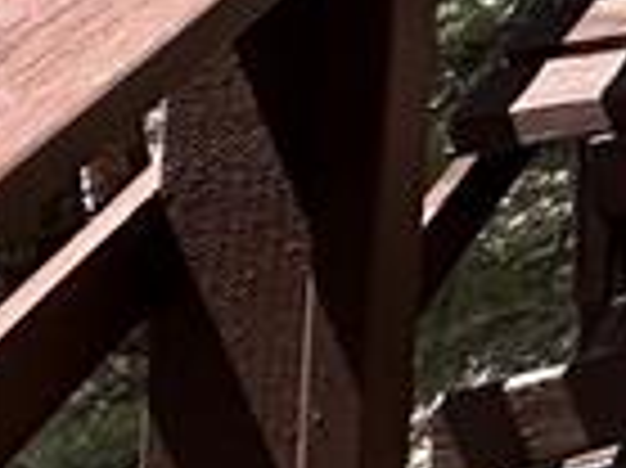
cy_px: -848
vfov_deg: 10.8
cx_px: 2274
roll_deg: -2.3
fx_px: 1861
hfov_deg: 9.2
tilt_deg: +1.4
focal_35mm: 103
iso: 40
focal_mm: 2.22
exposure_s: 1/615
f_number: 2.2
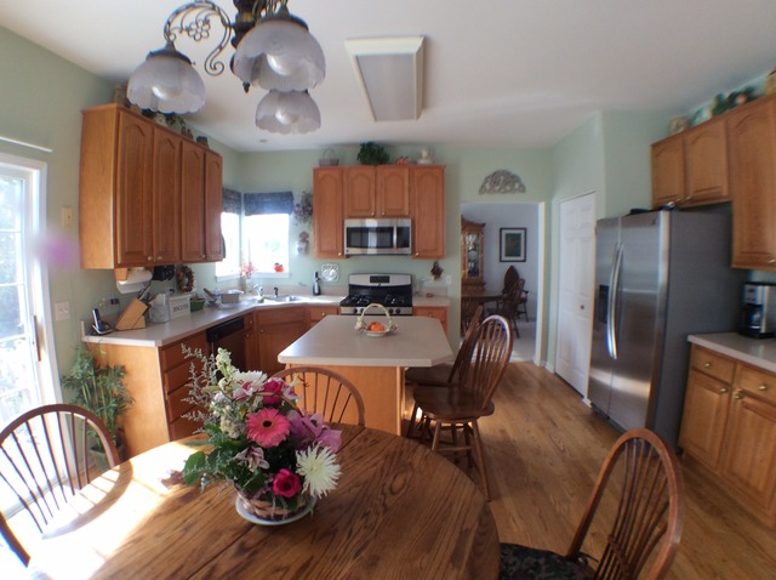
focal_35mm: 32
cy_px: 290
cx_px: 388
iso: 40
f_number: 2.4
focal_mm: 3.3
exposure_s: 1/40
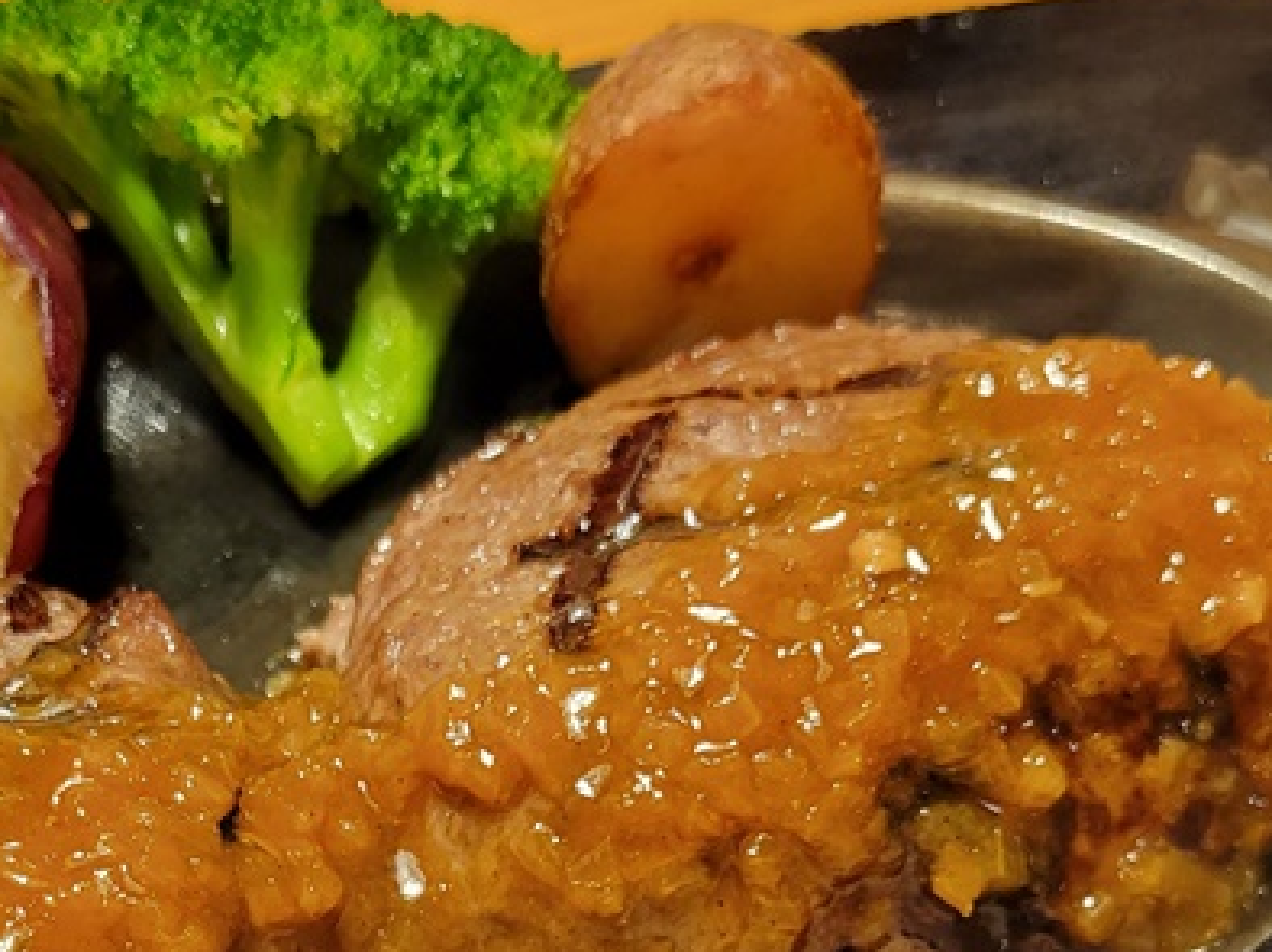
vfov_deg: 21.4
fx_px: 2424
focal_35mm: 66
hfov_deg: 29.1
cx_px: 374
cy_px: 981
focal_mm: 5.4
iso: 250
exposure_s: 1/50
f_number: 1.8
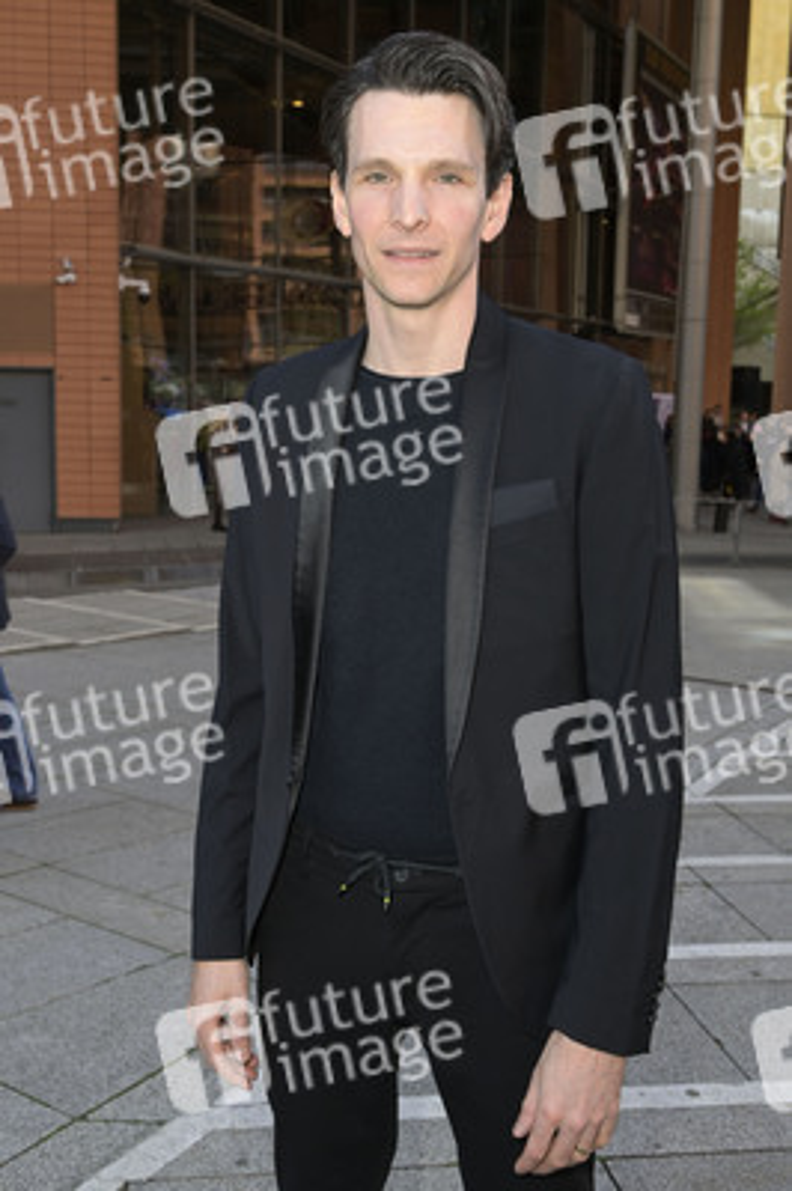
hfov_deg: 36.8
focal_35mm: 36
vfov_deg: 53.2
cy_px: 596
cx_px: 396
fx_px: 1190
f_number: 7.1
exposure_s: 1/160
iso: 400
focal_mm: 36
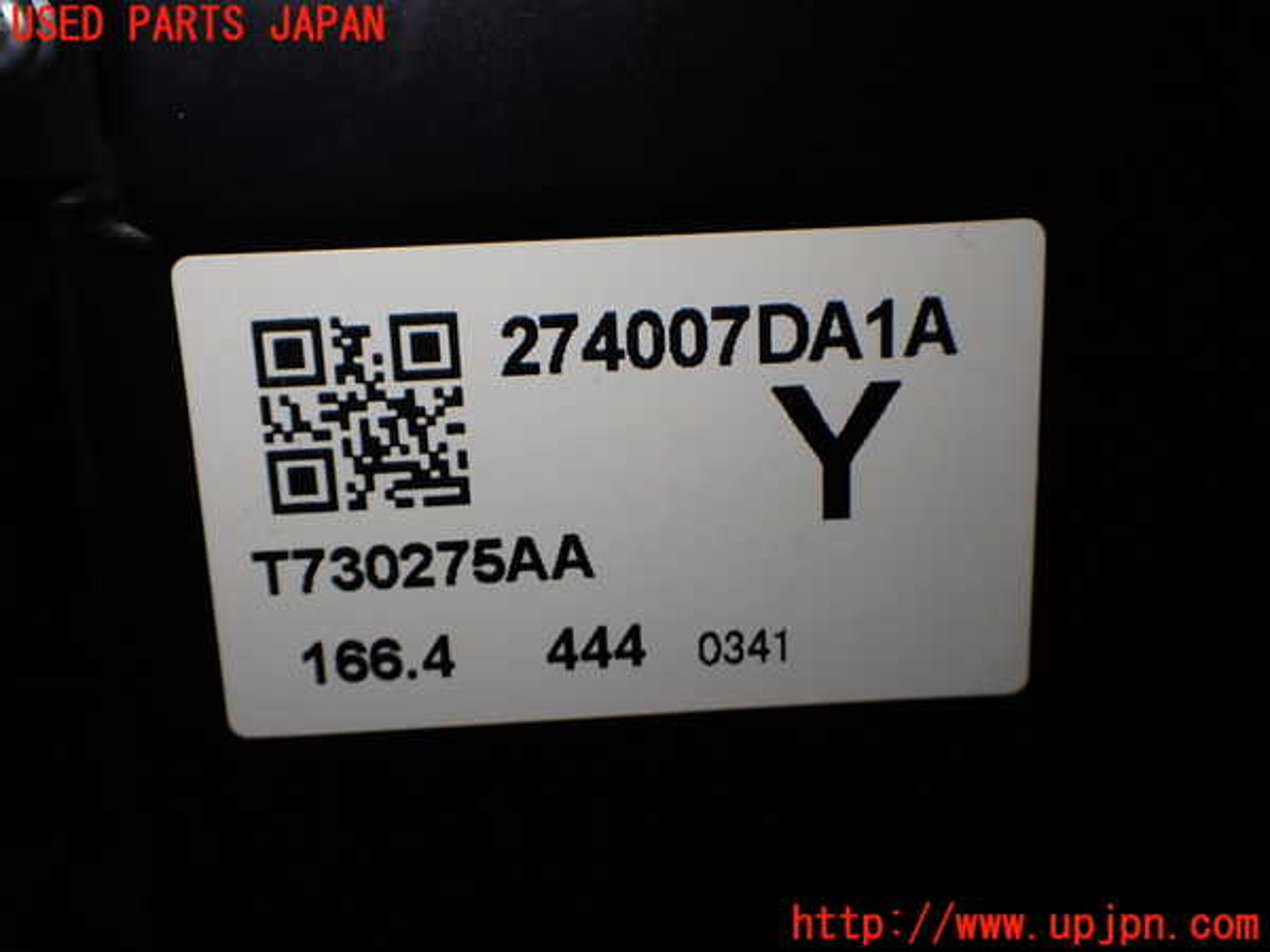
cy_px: 476
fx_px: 1394
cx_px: 635
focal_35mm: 38
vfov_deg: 37.7
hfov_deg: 49.0
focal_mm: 6.83
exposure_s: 1/160
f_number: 2.7
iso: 125
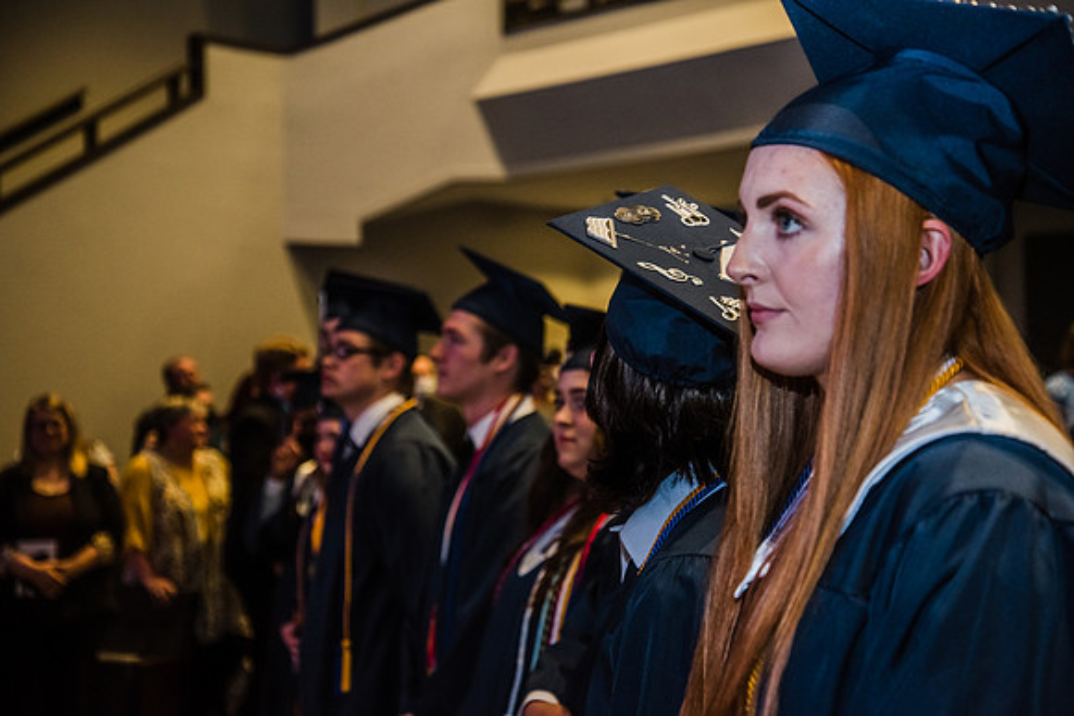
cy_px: 358
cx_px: 537
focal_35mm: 65
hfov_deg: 31.0
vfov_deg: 20.9
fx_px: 1940
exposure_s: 1/160
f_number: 4.5
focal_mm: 65
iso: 800
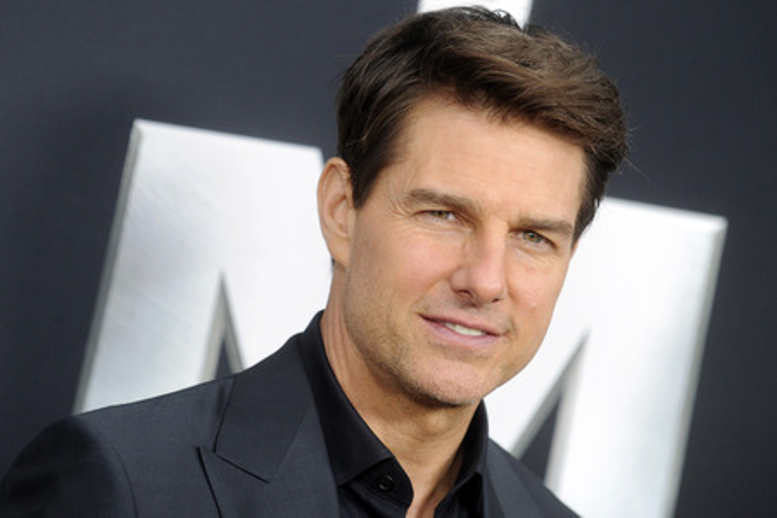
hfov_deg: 10.3
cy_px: 259
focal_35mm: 200
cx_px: 388
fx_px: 4316
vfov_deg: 6.9
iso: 1600
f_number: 4
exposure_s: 1/400
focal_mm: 200
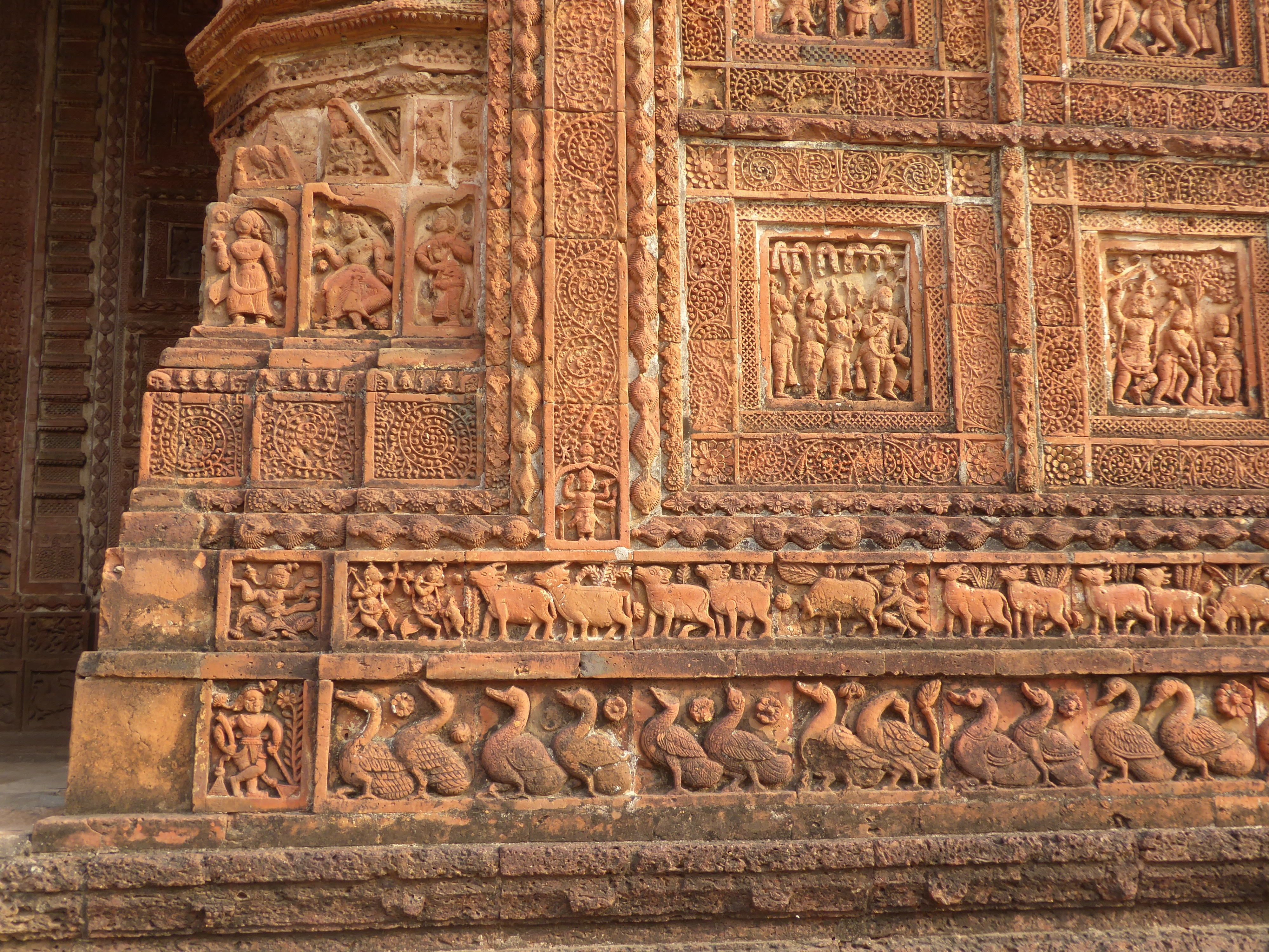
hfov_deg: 47.9
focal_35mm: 39
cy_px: 476
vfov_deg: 36.8
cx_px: 634
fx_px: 1430
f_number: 3.7
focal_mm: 6.7
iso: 80
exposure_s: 1/80
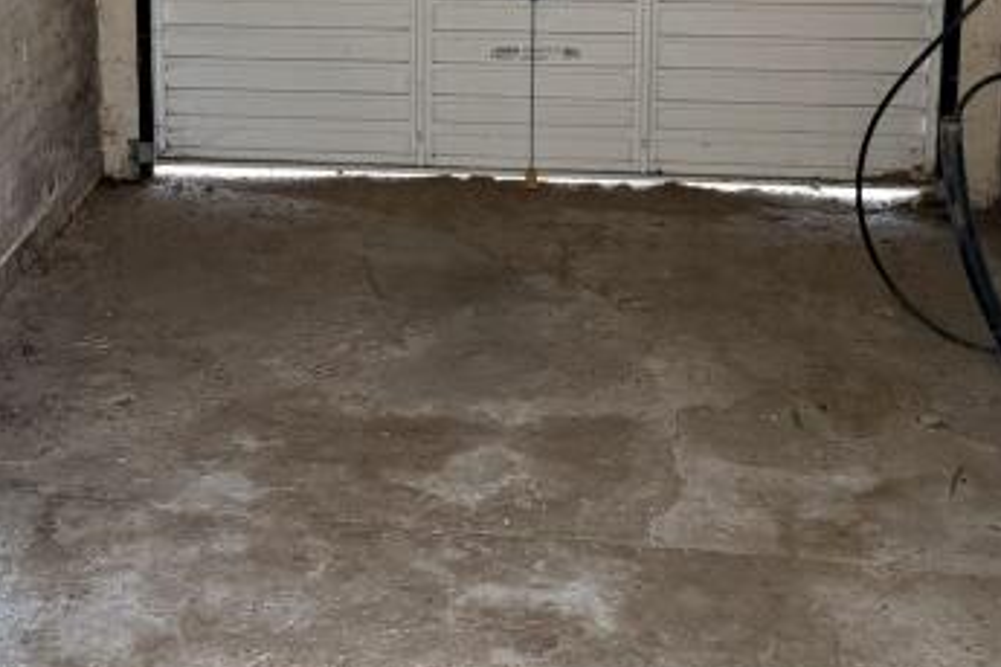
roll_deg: -0.1
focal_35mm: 74
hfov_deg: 27.0
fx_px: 2057
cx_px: 270
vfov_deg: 18.0
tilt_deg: -10.6
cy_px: 14
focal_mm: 6.76
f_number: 1.78
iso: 200
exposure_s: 1/243
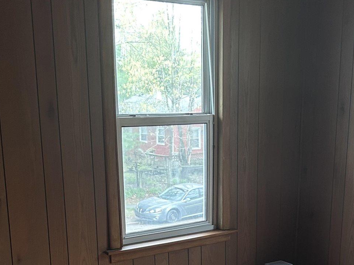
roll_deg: -0.7
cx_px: 230
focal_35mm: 62
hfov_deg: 31.0
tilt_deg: -14.7
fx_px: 634
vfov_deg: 22.8
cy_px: 259
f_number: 1.5
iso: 125
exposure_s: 1/121
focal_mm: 5.7
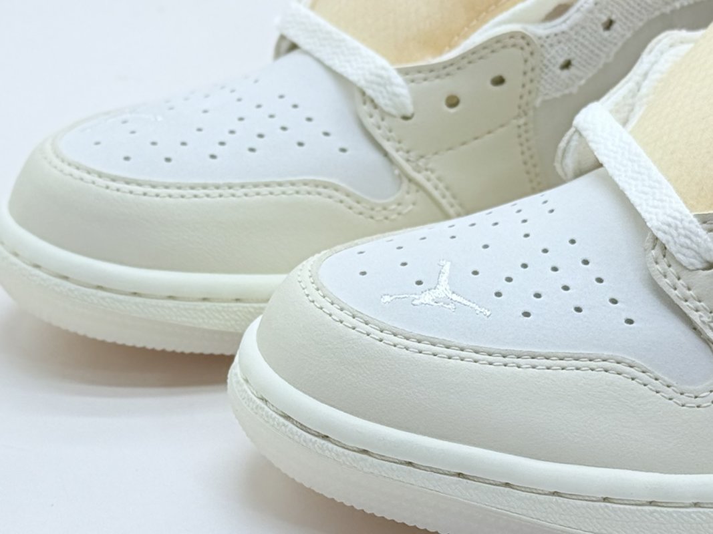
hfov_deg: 39.7
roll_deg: -0.5
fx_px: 989
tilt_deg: -23.7
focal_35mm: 48
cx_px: 356
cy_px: 267
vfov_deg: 30.3
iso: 64
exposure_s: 1/740
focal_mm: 6.76
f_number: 1.78
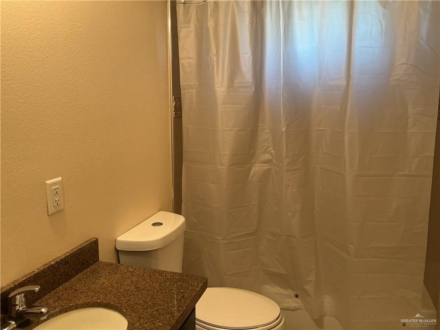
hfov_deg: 61.7
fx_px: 369
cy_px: 165
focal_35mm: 29
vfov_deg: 48.2
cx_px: 220
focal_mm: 3
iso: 100
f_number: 1.8
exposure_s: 1/60
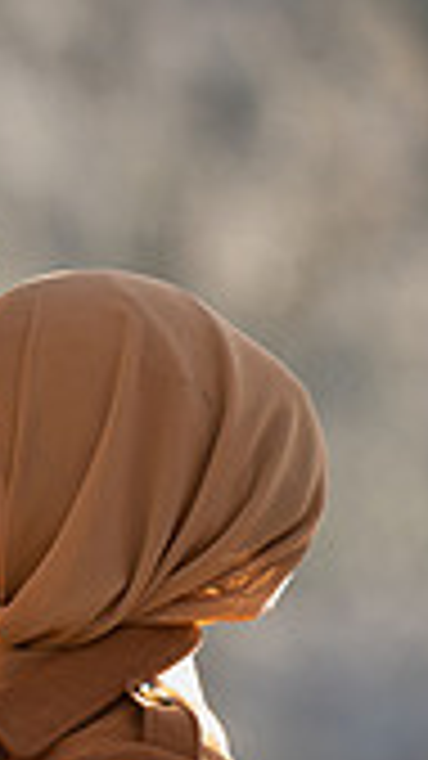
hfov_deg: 2.2
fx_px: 11284
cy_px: 576
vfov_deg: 3.9
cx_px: -176
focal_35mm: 559
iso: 200
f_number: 2.8
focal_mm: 200
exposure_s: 1/400
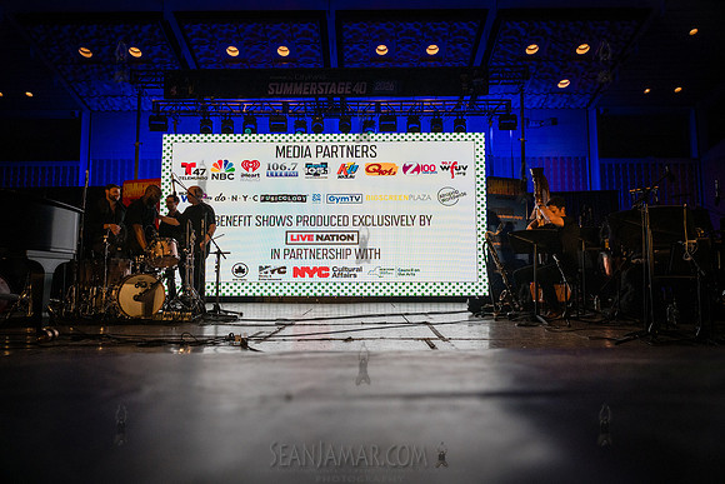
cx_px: 362
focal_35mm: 24
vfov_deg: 53.0
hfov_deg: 73.5
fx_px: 485
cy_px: 242
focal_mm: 24
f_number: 4.5
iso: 1600
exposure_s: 1/3200
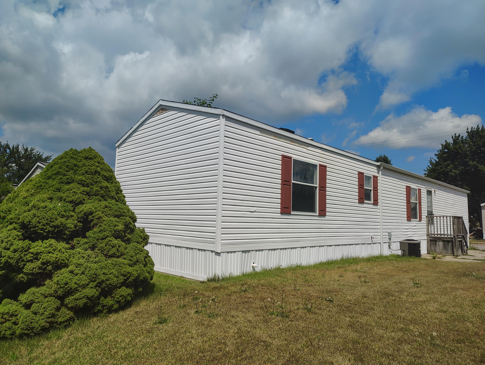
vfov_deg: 56.9
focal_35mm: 24
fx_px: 337
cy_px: 182
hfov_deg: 71.5
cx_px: 242
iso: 100
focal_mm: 5.56
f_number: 1.8
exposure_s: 1/2404
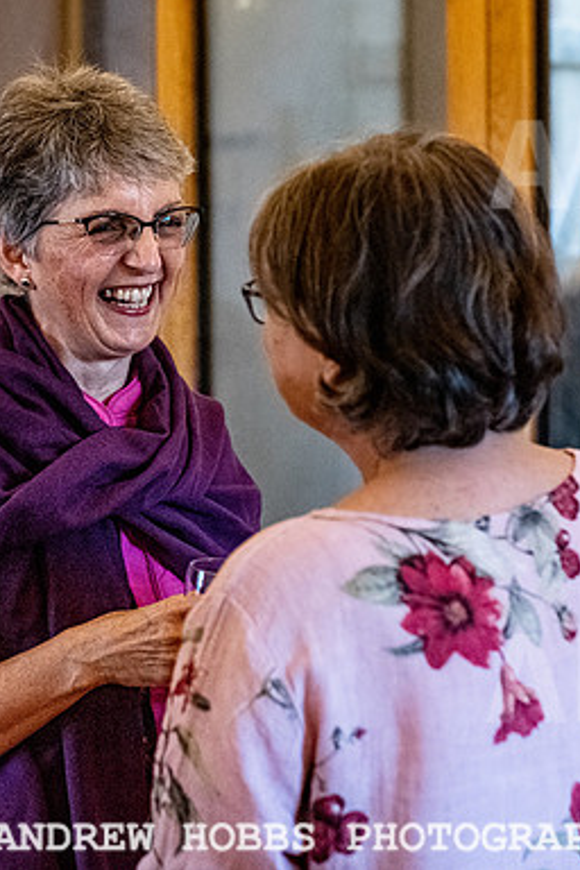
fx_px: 3480
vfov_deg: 14.2
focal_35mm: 144
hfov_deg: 9.5
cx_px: 122
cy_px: 291
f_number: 4.5
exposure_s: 1/400
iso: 5000
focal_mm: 70
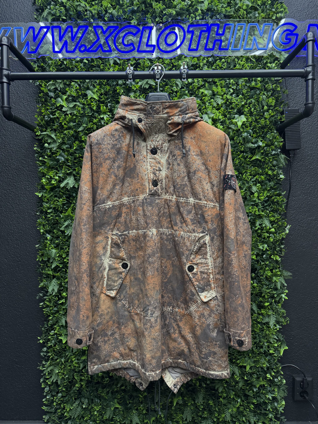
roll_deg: -0.2
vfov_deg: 71.6
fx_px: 294
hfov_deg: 56.8
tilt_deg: -2.7
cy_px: 212
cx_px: 159
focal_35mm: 24
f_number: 1.78
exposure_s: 1/84
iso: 200
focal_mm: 6.76
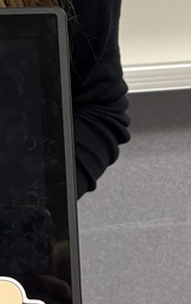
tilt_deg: -19.6
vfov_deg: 17.9
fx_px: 923
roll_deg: -0.7
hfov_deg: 11.0
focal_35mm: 111
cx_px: -163
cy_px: -54
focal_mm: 5.96
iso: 160
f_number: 1.6
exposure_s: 1/60
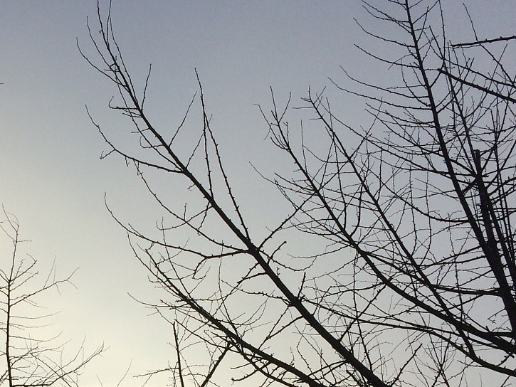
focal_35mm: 64
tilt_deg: +24.5
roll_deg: -0.4
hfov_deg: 29.5
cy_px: 364
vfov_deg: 22.3
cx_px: 95
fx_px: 954
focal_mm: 4.15
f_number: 2.2
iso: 32
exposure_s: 1/3731
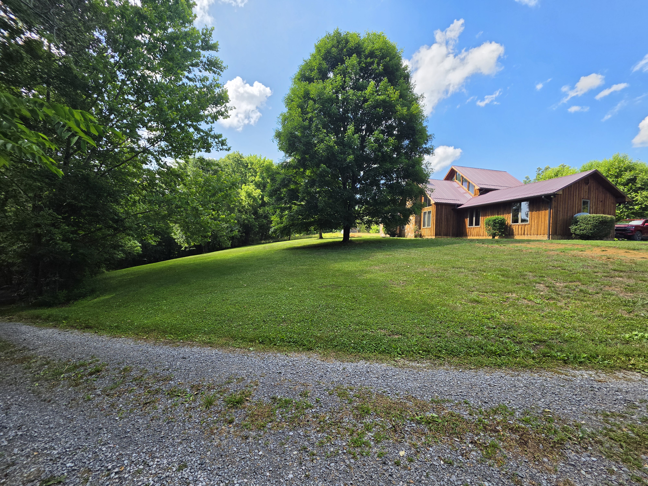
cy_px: 243
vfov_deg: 89.9
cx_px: 324
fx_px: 243
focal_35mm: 13
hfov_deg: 106.2
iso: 32
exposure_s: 1/1182
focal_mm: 2.2
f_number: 1.9
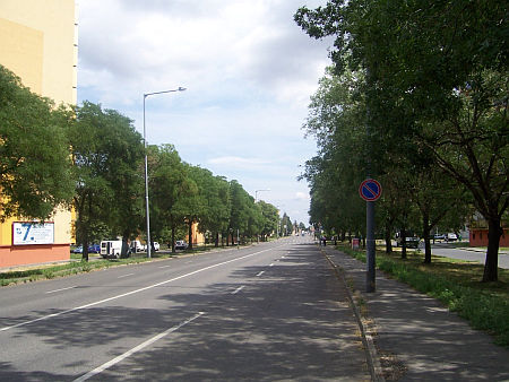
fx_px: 500
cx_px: 254
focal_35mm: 34
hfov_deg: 53.9
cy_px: 191
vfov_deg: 41.8
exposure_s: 1/500
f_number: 5.6
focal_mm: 5.6
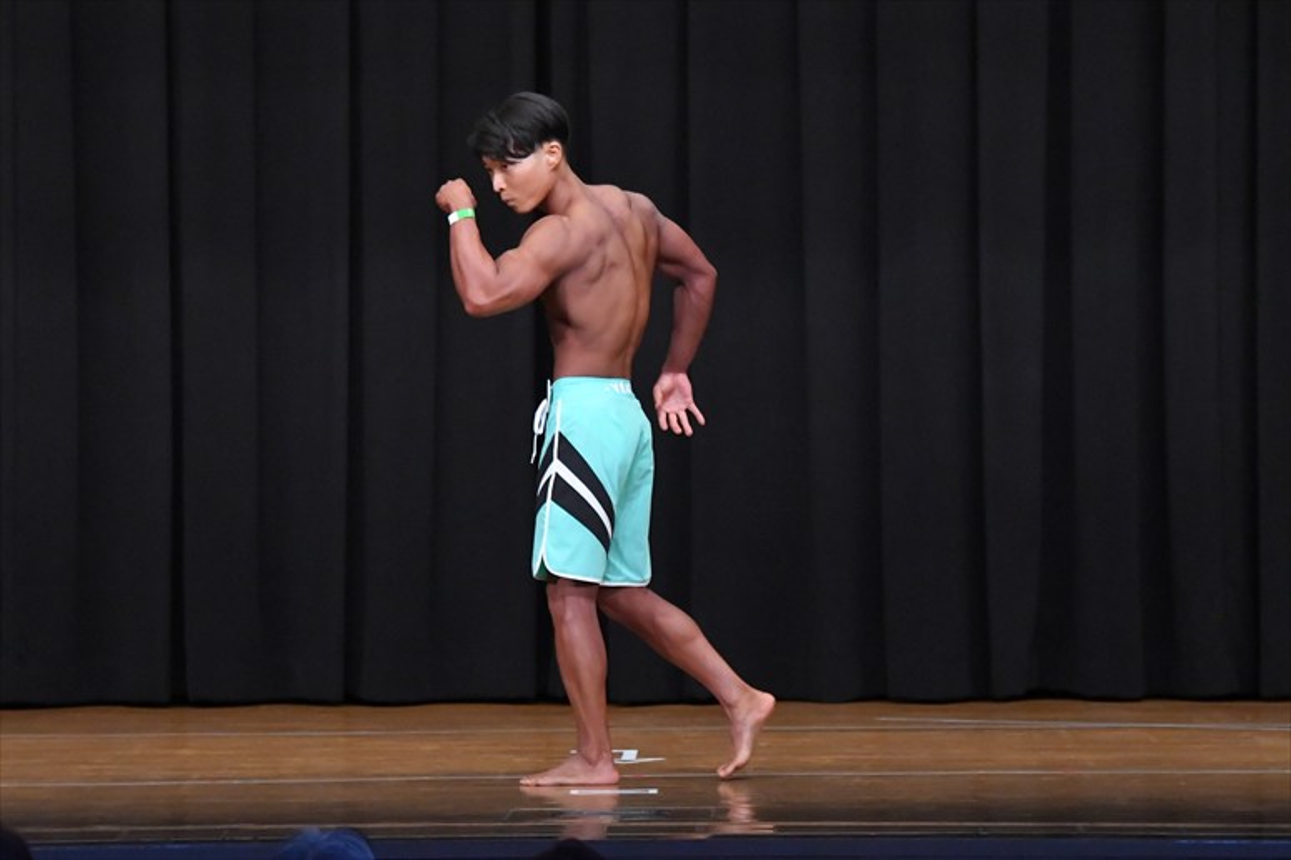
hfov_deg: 9.2
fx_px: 8065
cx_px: 646
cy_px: 430
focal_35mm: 225
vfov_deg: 6.1
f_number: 5.6
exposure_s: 1/400
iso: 8000
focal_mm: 150
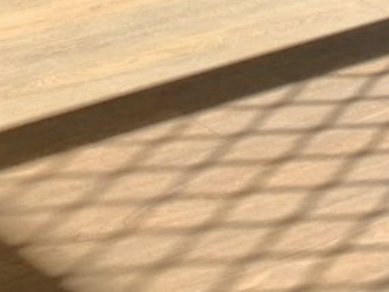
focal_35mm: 177
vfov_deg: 7.6
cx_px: -189
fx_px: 1991
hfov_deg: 10.8
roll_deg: -1.0
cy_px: -512
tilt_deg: -7.9
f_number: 1.8
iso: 25
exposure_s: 1/123
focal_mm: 4.25
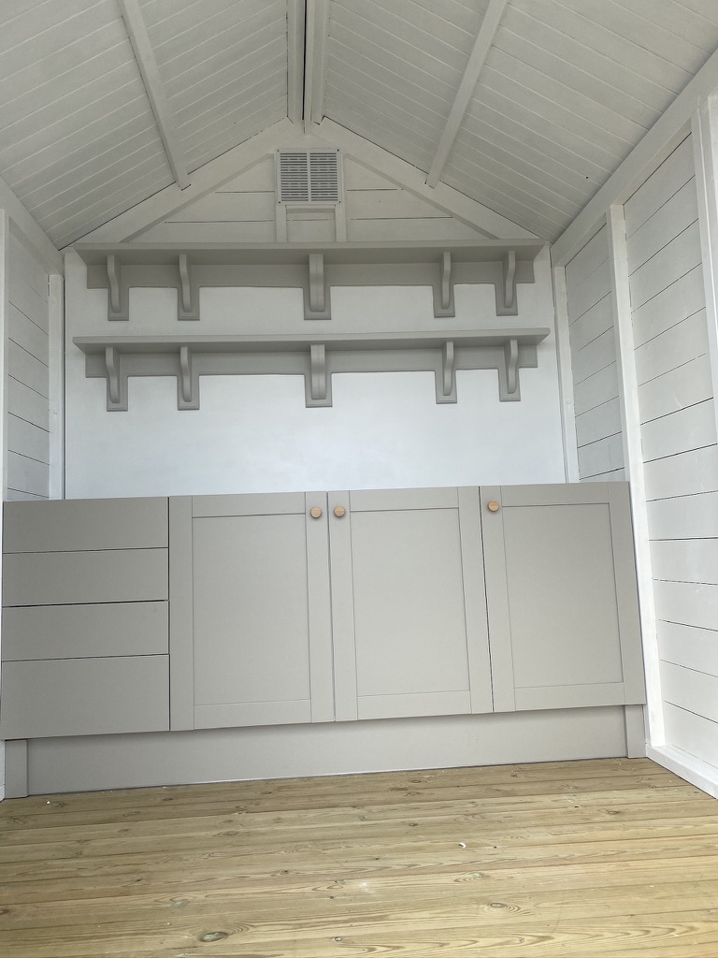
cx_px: 359
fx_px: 719
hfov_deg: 53.1
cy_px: 479
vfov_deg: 67.3
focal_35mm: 26
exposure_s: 1/1377
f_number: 1.8
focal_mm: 4.25
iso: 32
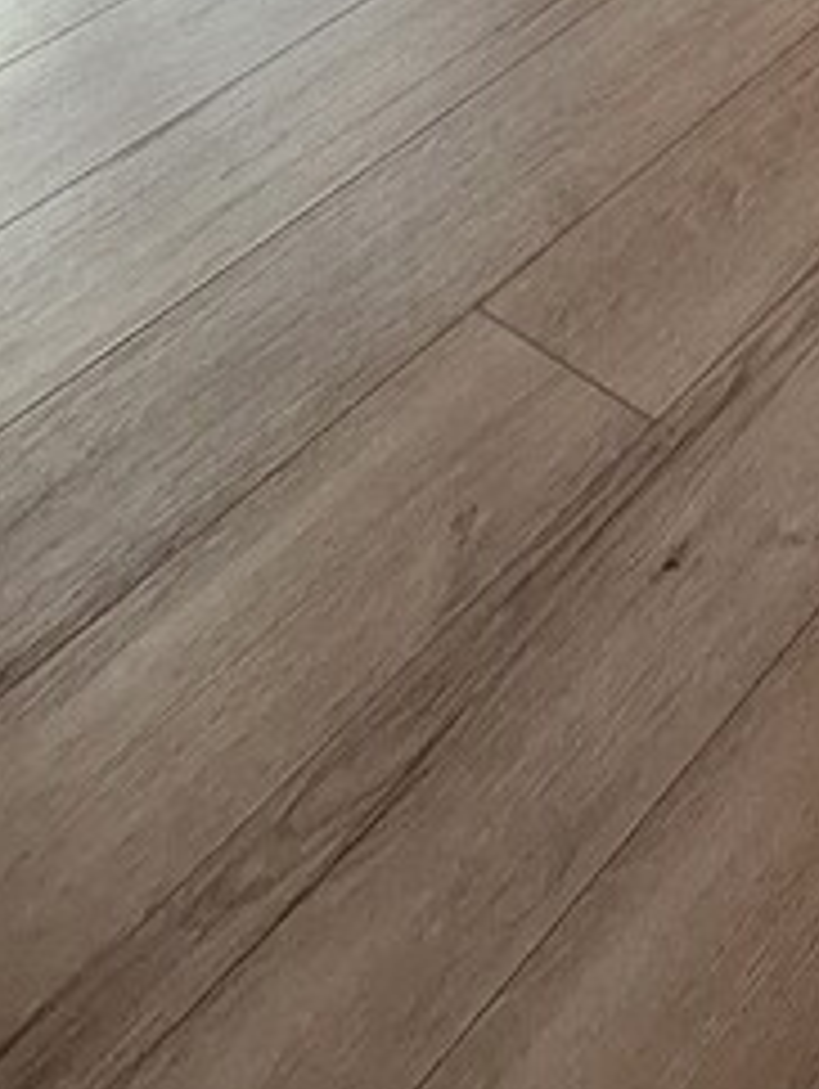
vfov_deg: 19.1
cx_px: 1413
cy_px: -1112
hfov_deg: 20.3
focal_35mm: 55
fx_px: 1732
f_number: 2.2
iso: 80
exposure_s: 1/50
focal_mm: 1.74
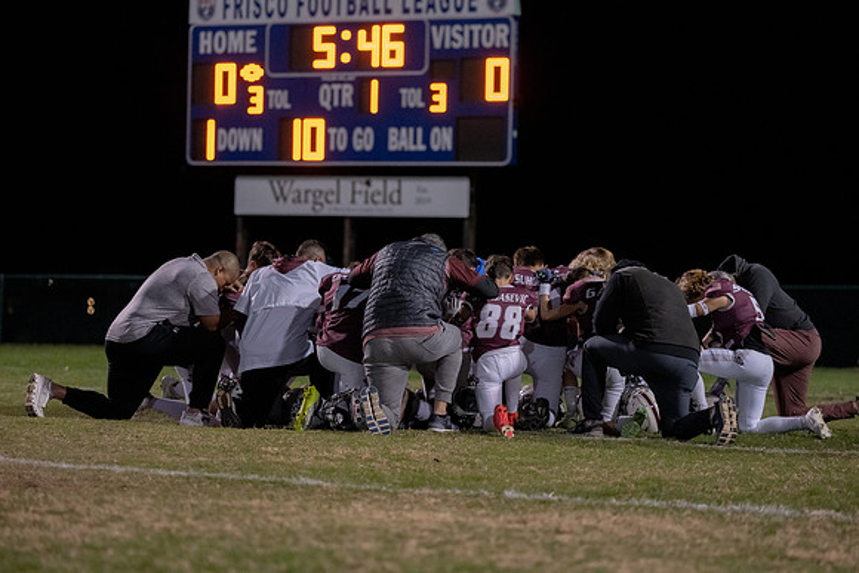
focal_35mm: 125
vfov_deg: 11.0
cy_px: 286
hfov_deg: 16.4
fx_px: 2983
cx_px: 430
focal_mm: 125
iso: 8000
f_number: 2.8
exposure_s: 1/500
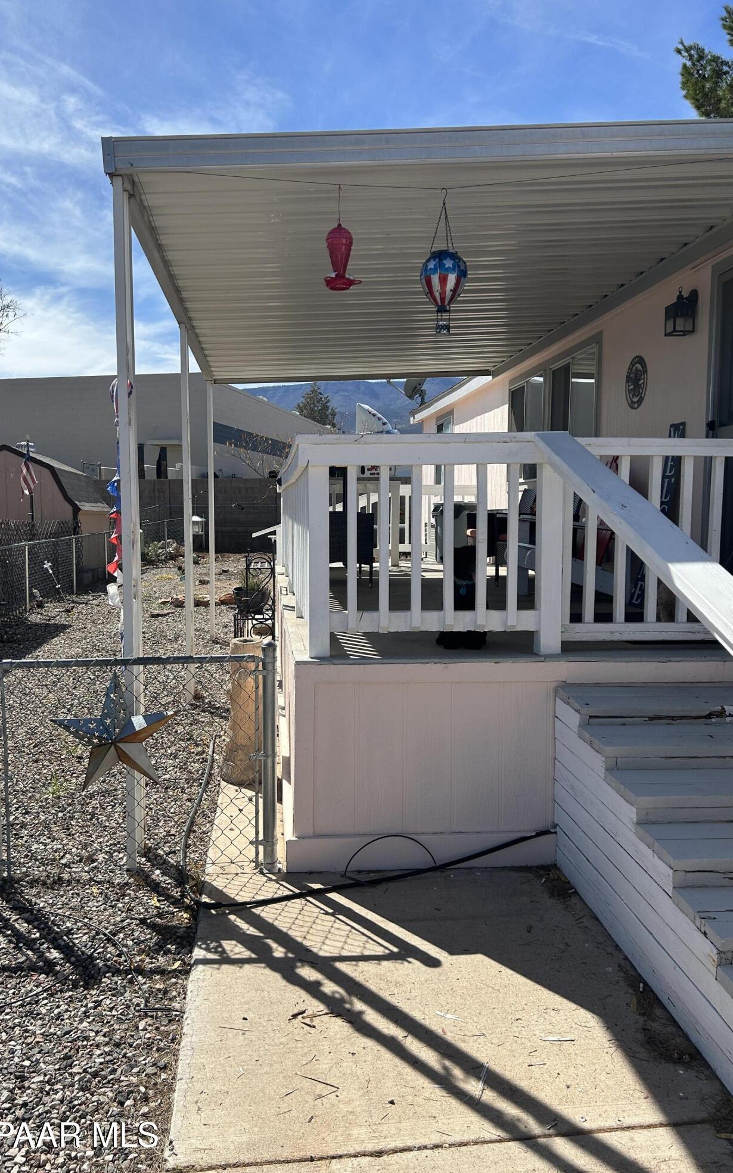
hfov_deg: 44.5
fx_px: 895
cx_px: 328
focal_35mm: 28
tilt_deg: -6.2
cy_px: 594
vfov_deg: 66.5
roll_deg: -1.6
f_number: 1.5
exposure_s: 1/4630
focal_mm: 5.7
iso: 50
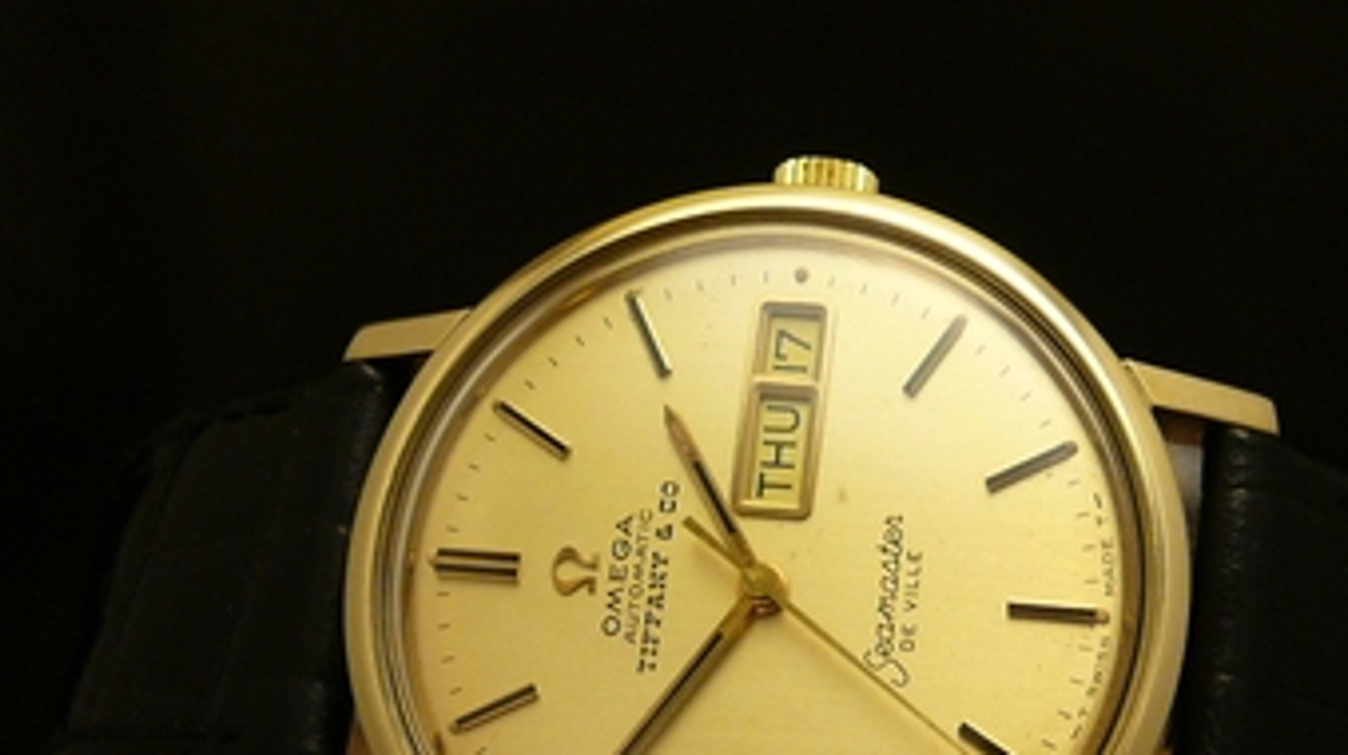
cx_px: 811
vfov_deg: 23.6
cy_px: 570
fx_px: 1786
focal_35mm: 50
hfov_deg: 41.2
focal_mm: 7.8
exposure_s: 1/100
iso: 100
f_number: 3.2
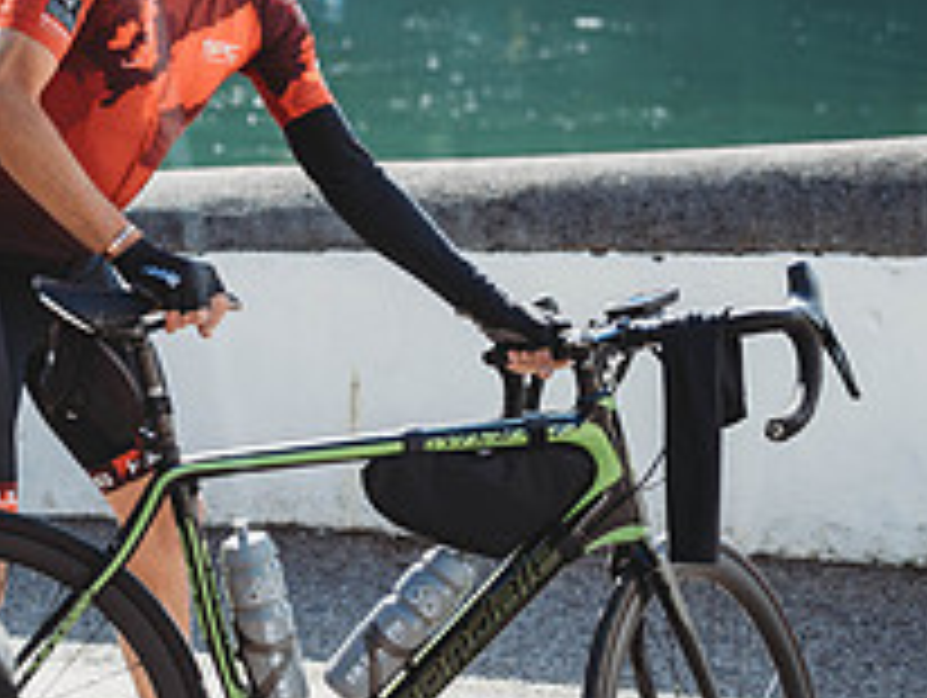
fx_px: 2896
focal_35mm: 108
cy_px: 243
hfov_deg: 17.4
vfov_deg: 13.7
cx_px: -153
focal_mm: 40
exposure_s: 1/1000
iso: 100
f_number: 2.5
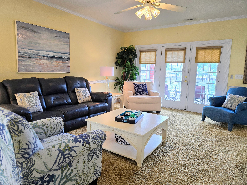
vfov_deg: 58.9
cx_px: 124
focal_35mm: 23
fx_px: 164
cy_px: 92
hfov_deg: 73.9
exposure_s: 1/120
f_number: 1.7
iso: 80
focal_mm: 6.3
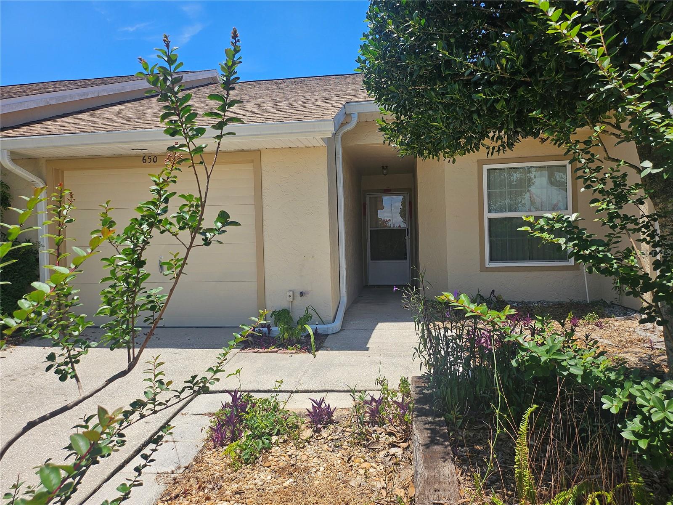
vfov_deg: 56.8
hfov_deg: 71.6
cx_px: 336
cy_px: 252
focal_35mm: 24
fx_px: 467
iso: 50
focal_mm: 5
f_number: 1.8
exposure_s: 1/3309
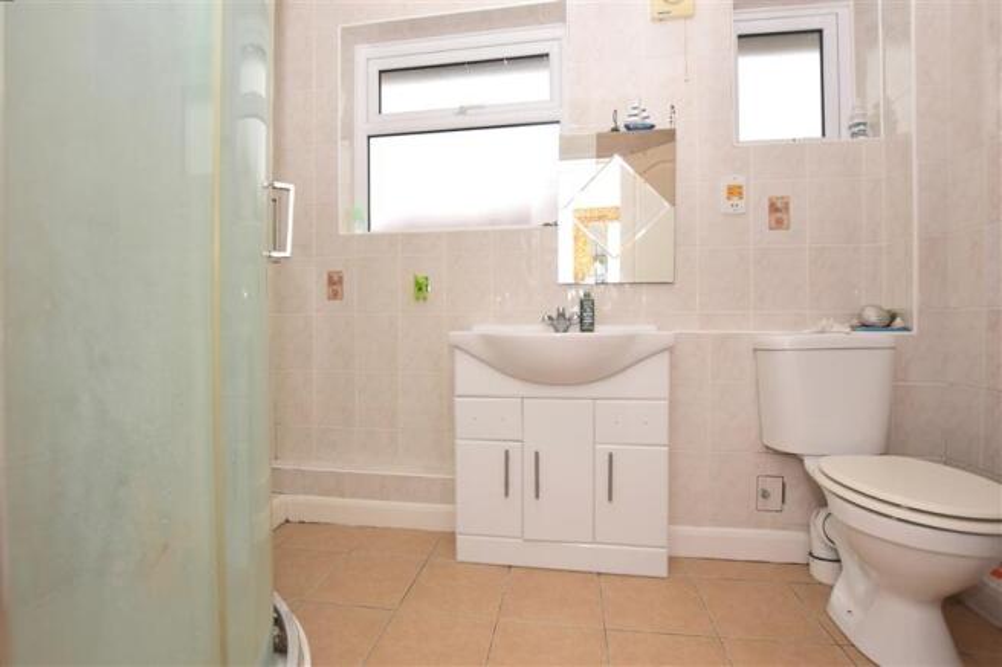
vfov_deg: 77.3
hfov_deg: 100.4
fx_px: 417
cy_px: 334
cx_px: 501
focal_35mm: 15
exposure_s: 1/80
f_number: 5.6
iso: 400
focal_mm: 10
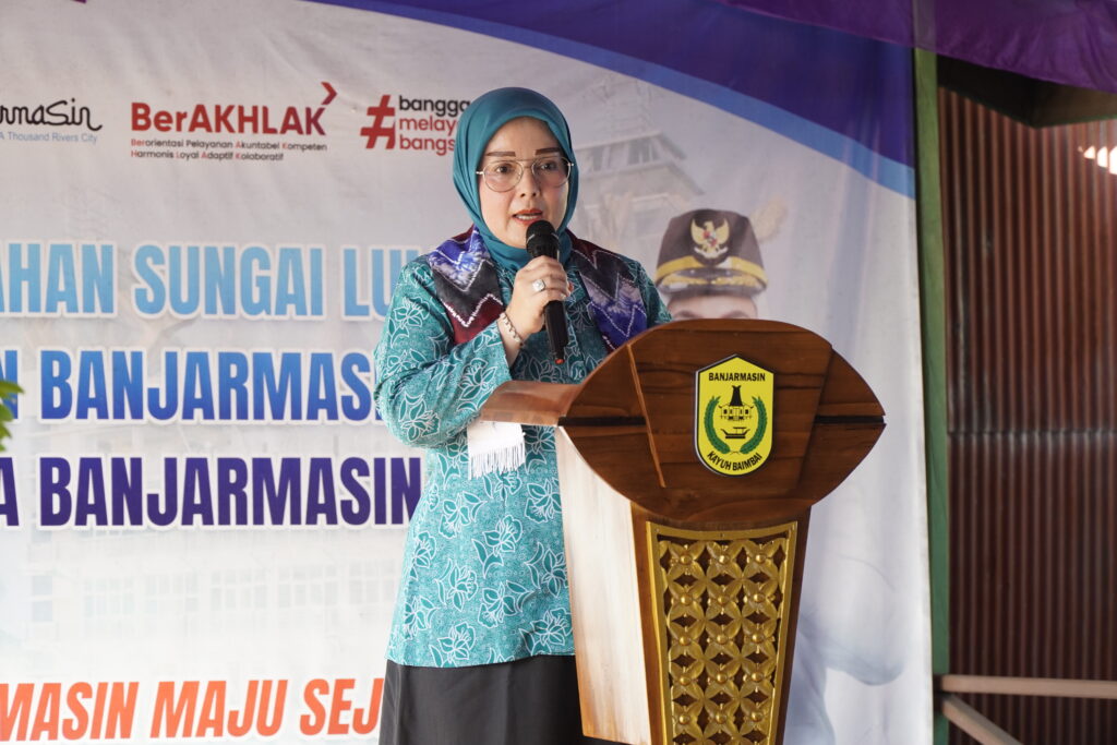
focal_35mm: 136
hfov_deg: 15.0
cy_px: 372
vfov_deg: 10.1
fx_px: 4236
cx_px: 558
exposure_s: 1/320
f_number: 4
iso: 640
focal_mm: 91
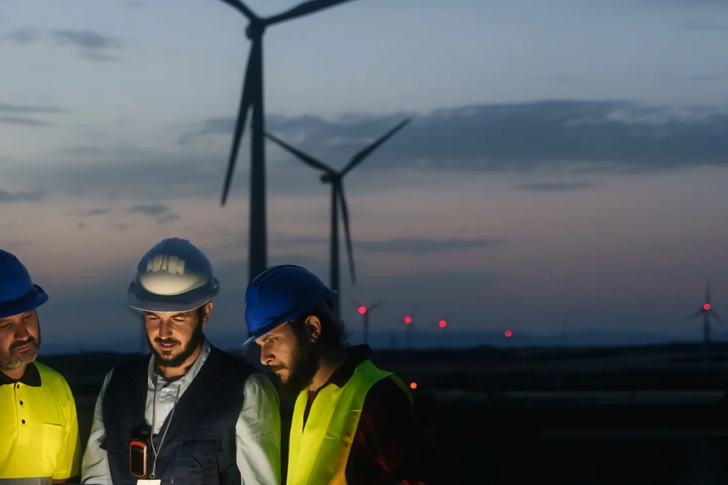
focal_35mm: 81
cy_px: 371
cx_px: 167
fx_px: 1638
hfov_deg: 24.7
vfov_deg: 16.8
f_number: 2.8
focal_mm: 44
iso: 800
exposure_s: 1/100
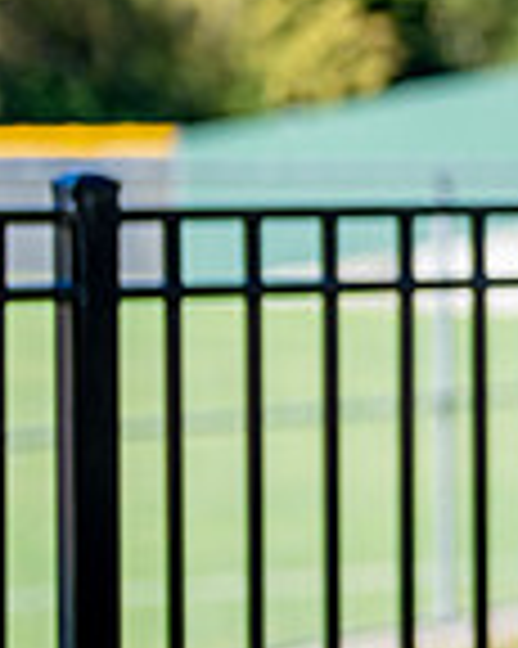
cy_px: 311
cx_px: 1256
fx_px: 4412
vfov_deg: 8.4
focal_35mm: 230
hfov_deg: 6.4
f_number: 1.2
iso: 100
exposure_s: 1/1600
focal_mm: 50
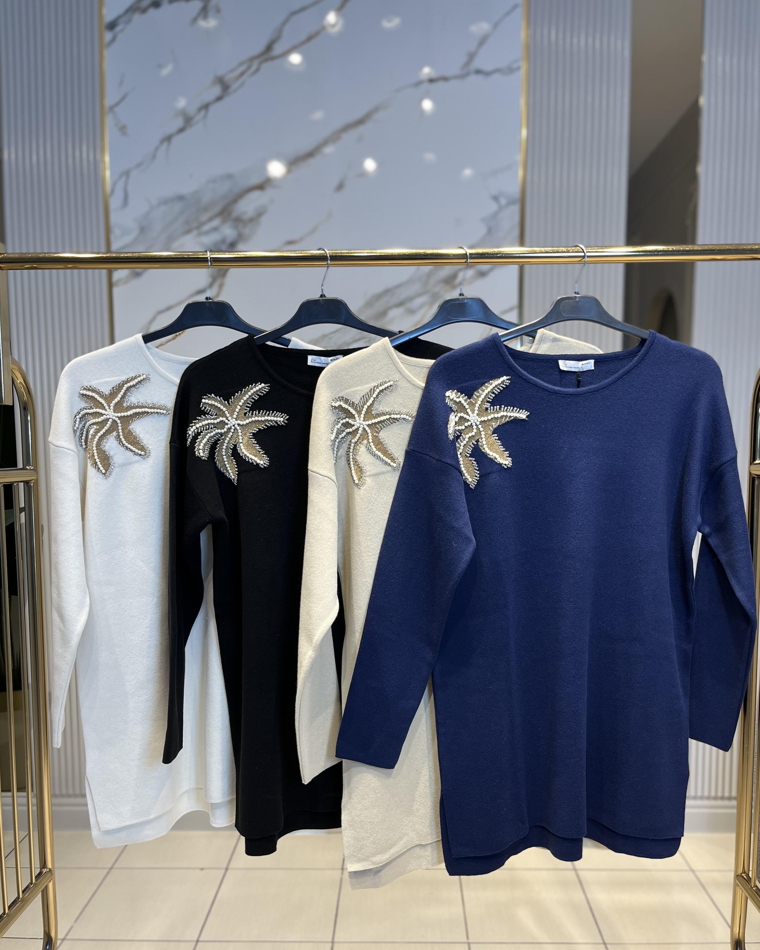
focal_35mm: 28
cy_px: 522
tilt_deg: -6.0
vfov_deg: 62.1
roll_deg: -0.1
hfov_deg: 51.5
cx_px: 390
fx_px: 787
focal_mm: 5.1
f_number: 1.6
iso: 40
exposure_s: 1/122
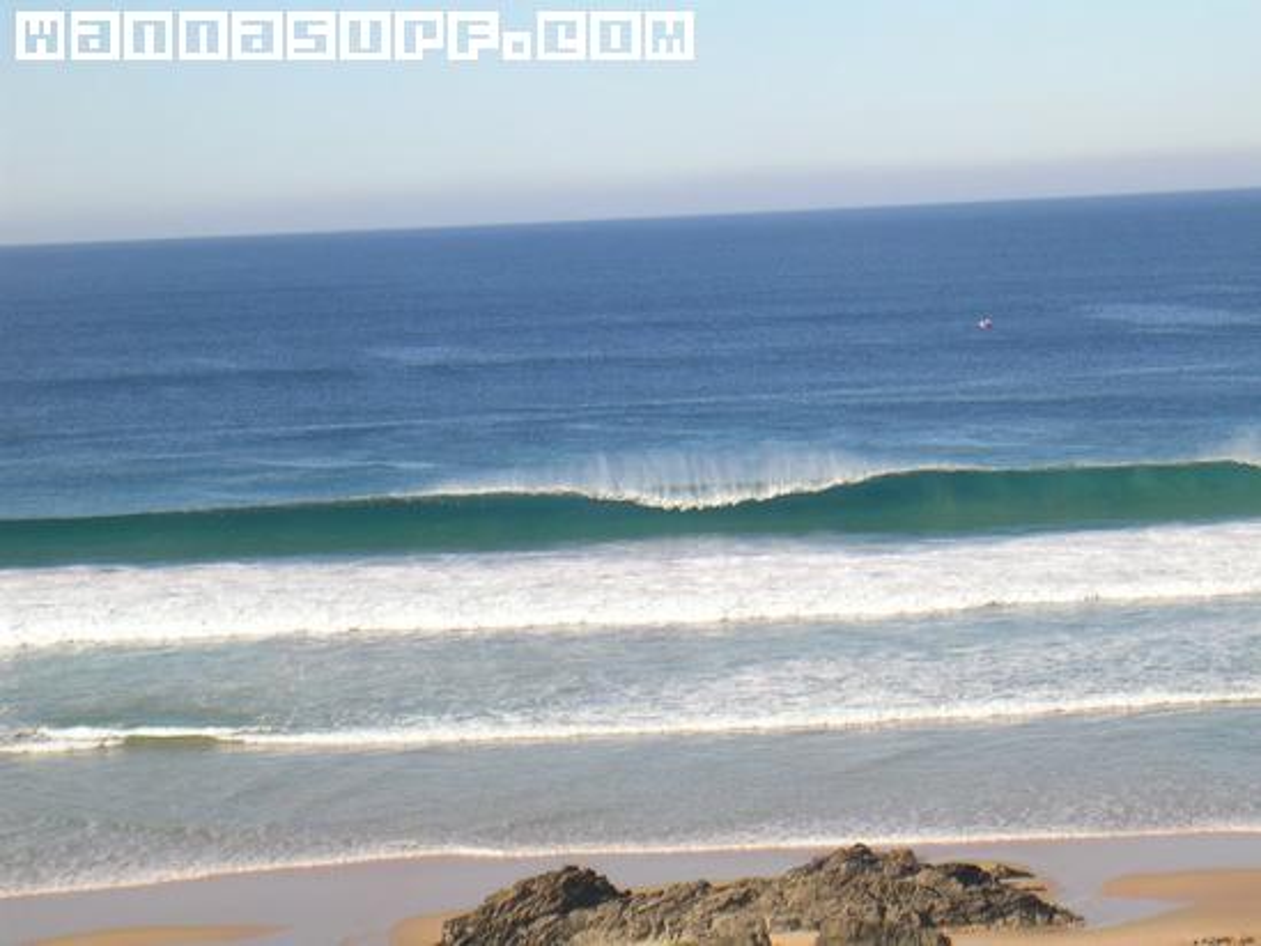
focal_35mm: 115
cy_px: 473
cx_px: 630
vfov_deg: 12.9
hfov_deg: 17.1
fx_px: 4190
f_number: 4.9
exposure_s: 1/486
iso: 71
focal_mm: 17.4
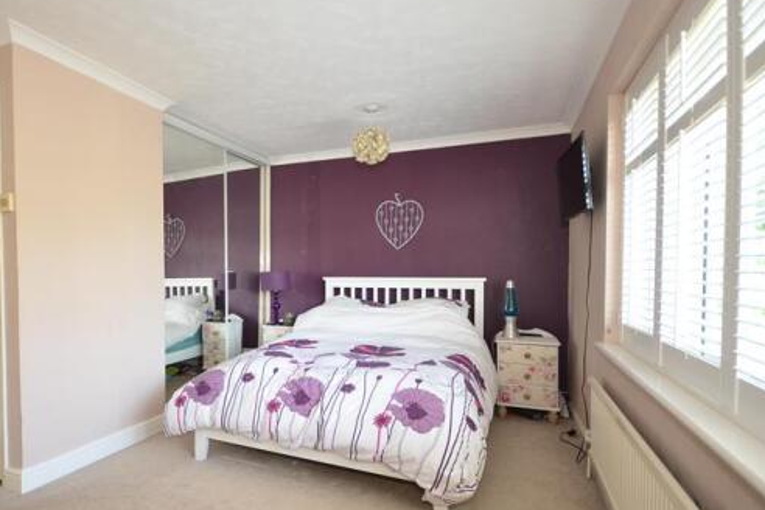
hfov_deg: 82.3
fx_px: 425
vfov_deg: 61.9
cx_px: 283
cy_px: 267
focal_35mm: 20
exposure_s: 1/13
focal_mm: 10
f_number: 5
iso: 200
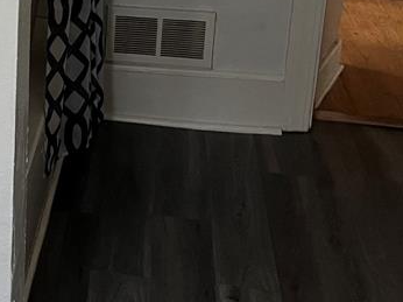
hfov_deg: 22.7
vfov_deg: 18.6
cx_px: -115
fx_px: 896
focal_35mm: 77
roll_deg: +1.3
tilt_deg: -17.1
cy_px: 3
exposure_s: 1/60
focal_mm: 5.1
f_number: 1.6
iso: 160
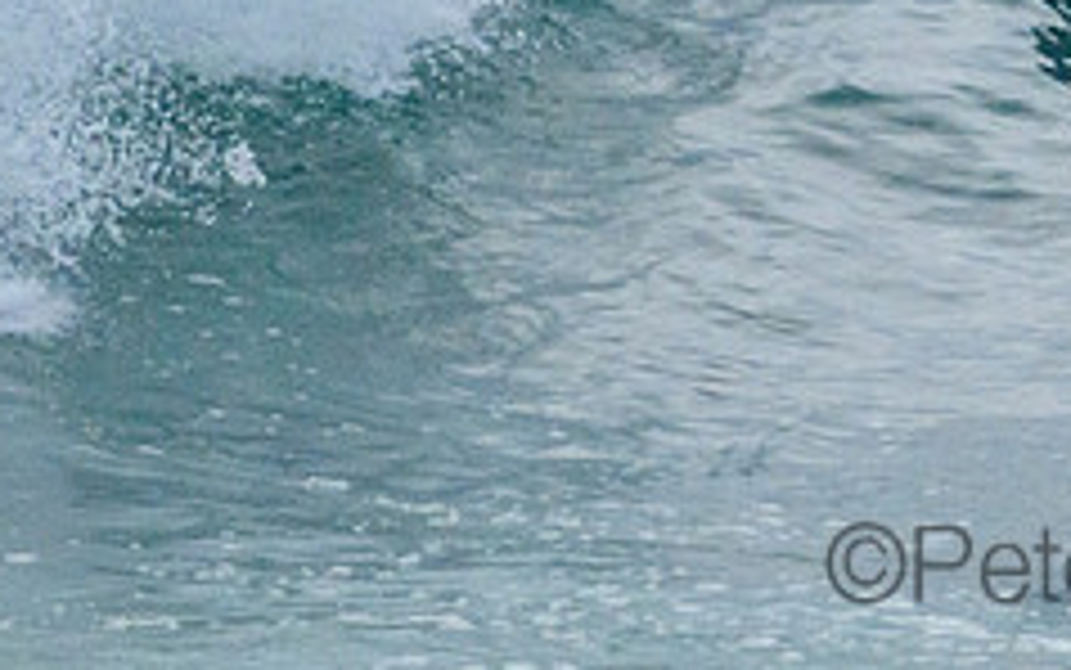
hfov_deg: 0.8
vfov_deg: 0.5
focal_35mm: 2734
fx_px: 79838
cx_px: 1663
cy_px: -312
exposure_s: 1/2000
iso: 2800
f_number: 11
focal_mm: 800
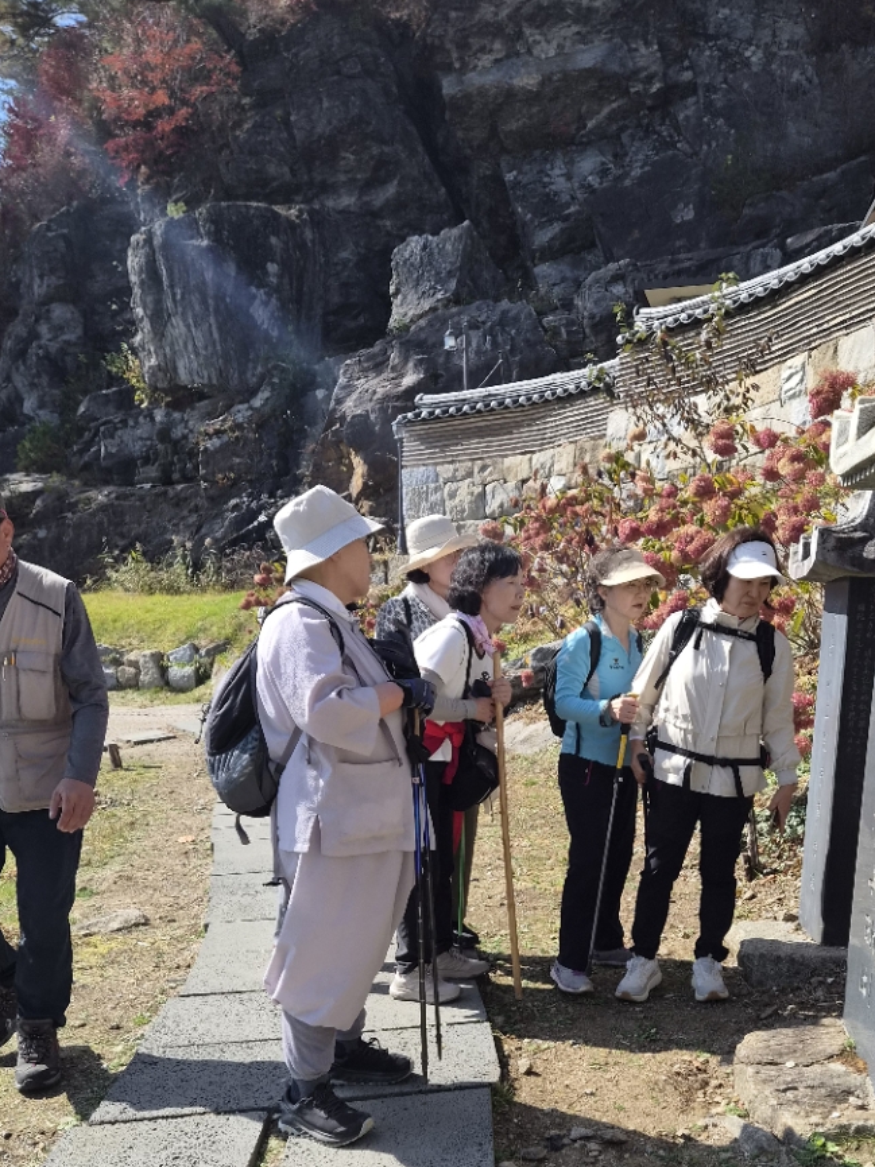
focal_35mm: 34
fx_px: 1146
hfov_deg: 41.4
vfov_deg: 51.9
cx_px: 553
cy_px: 857
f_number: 1.8
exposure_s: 1/2704
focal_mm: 5.4
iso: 80
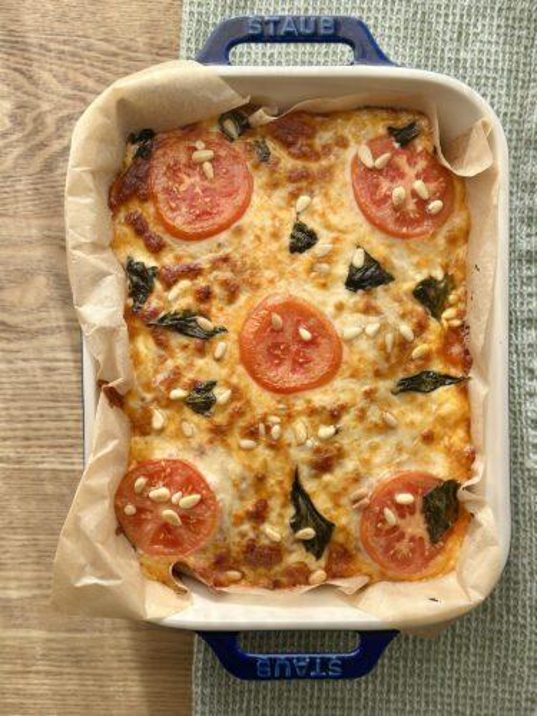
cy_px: 358
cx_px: 268
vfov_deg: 39.7
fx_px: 993
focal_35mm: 48
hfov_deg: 30.3
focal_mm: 6.86
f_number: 1.78
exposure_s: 1/903
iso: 80
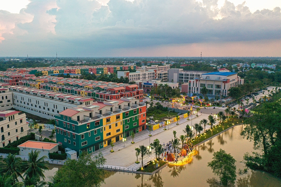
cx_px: 140
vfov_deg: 46.4
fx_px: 219
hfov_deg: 65.5
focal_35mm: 28
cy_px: 94
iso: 200
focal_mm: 10.26
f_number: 2.8
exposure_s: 1/30
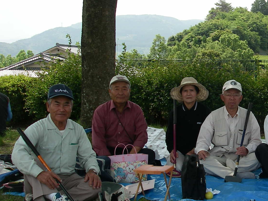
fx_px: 542
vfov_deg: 21.0
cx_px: 241
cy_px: 107
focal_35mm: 70
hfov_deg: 26.8
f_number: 3.3
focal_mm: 6.3
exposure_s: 1/400
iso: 64
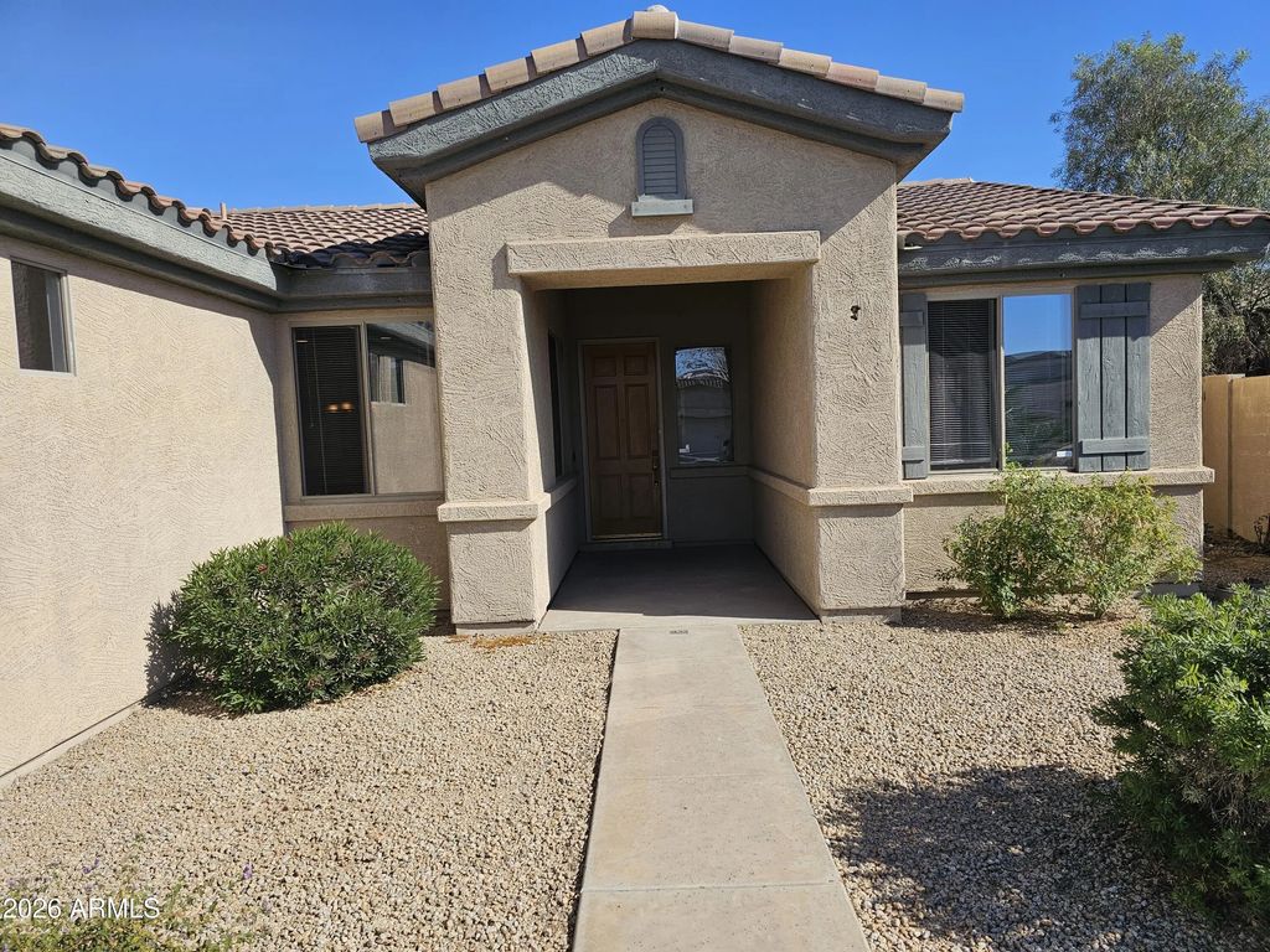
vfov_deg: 58.9
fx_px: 844
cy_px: 476
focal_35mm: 23
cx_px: 635
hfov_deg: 73.9
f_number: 1.7
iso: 16
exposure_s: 1/1300
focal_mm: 6.3
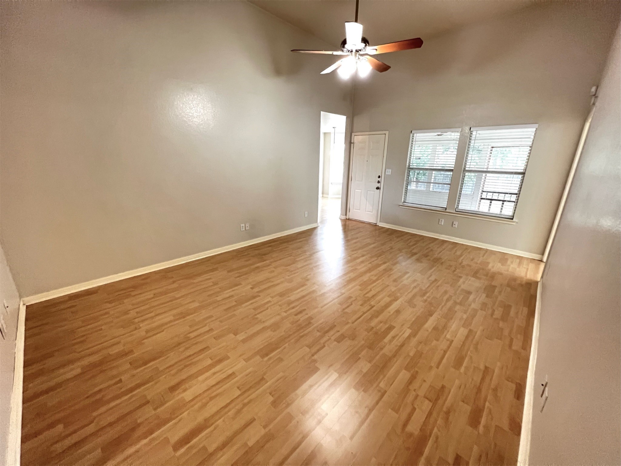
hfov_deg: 106.2
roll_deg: -1.5
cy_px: 233
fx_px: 233
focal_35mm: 13
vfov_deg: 89.9
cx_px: 310
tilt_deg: -17.5
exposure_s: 1/60
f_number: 1.8
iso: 640
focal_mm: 1.57
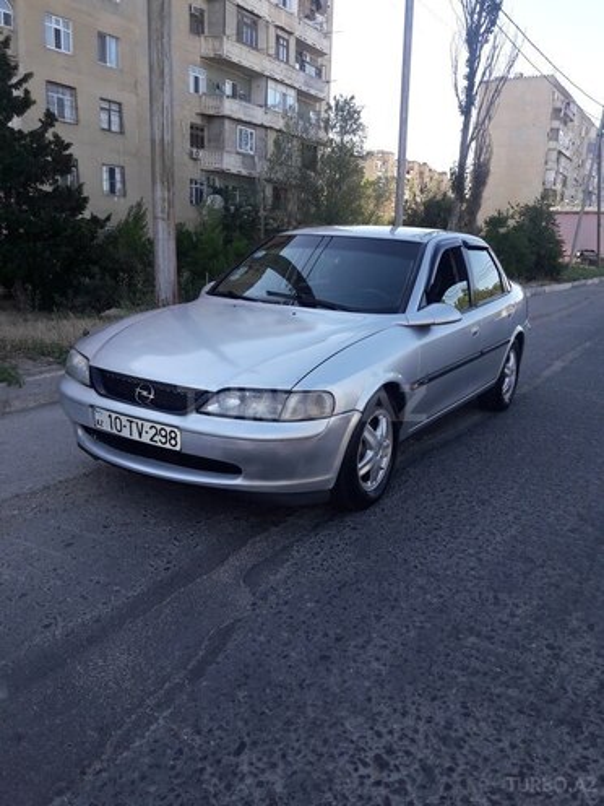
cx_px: 302
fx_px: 651
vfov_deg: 63.4
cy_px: 403
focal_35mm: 28
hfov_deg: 49.7
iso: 40
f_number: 1.9
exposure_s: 1/429
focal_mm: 3.7
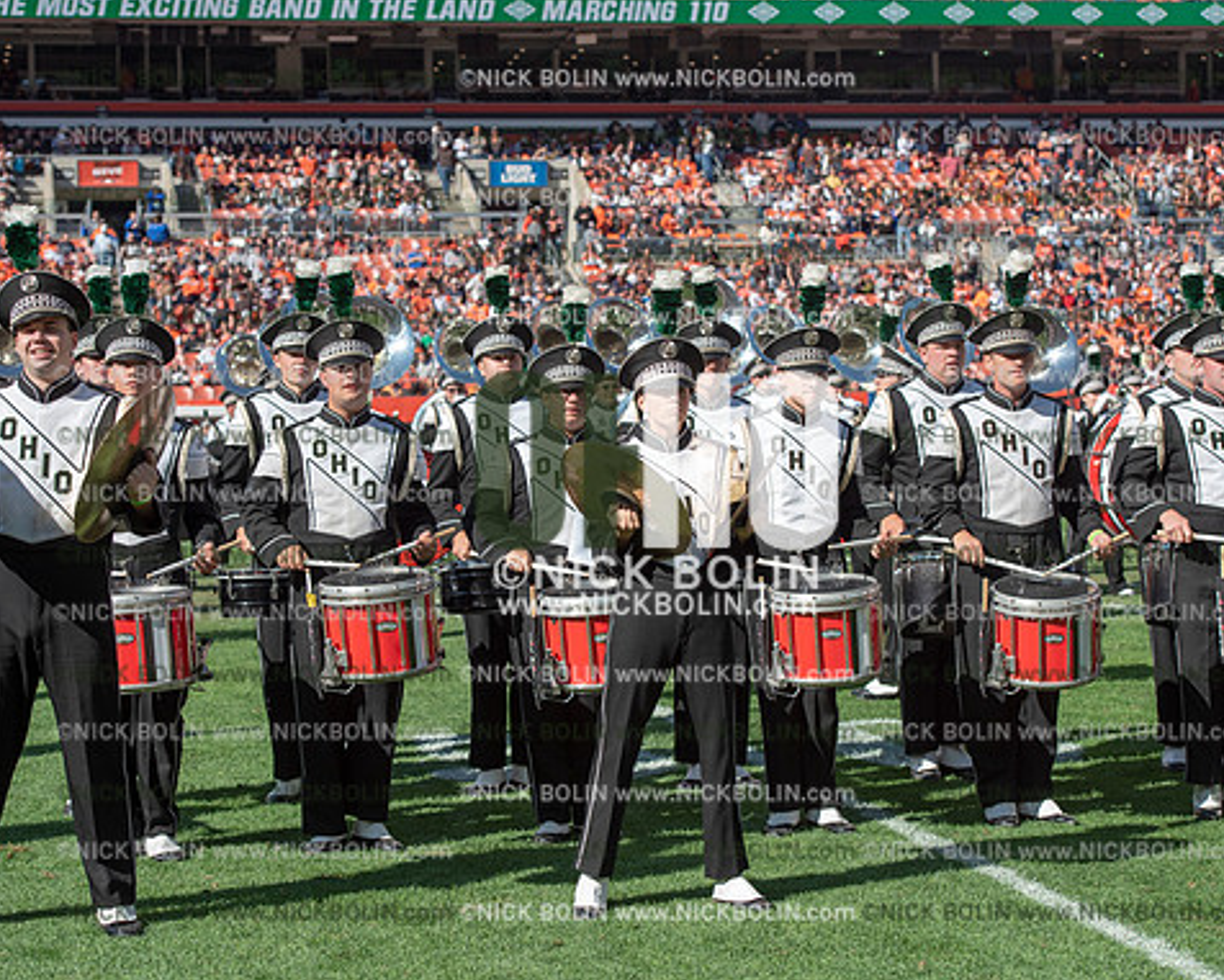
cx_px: 656
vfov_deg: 19.2
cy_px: 495
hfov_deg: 23.8
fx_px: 2899
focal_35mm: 80
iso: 400
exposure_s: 1/2000
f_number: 5
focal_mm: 70
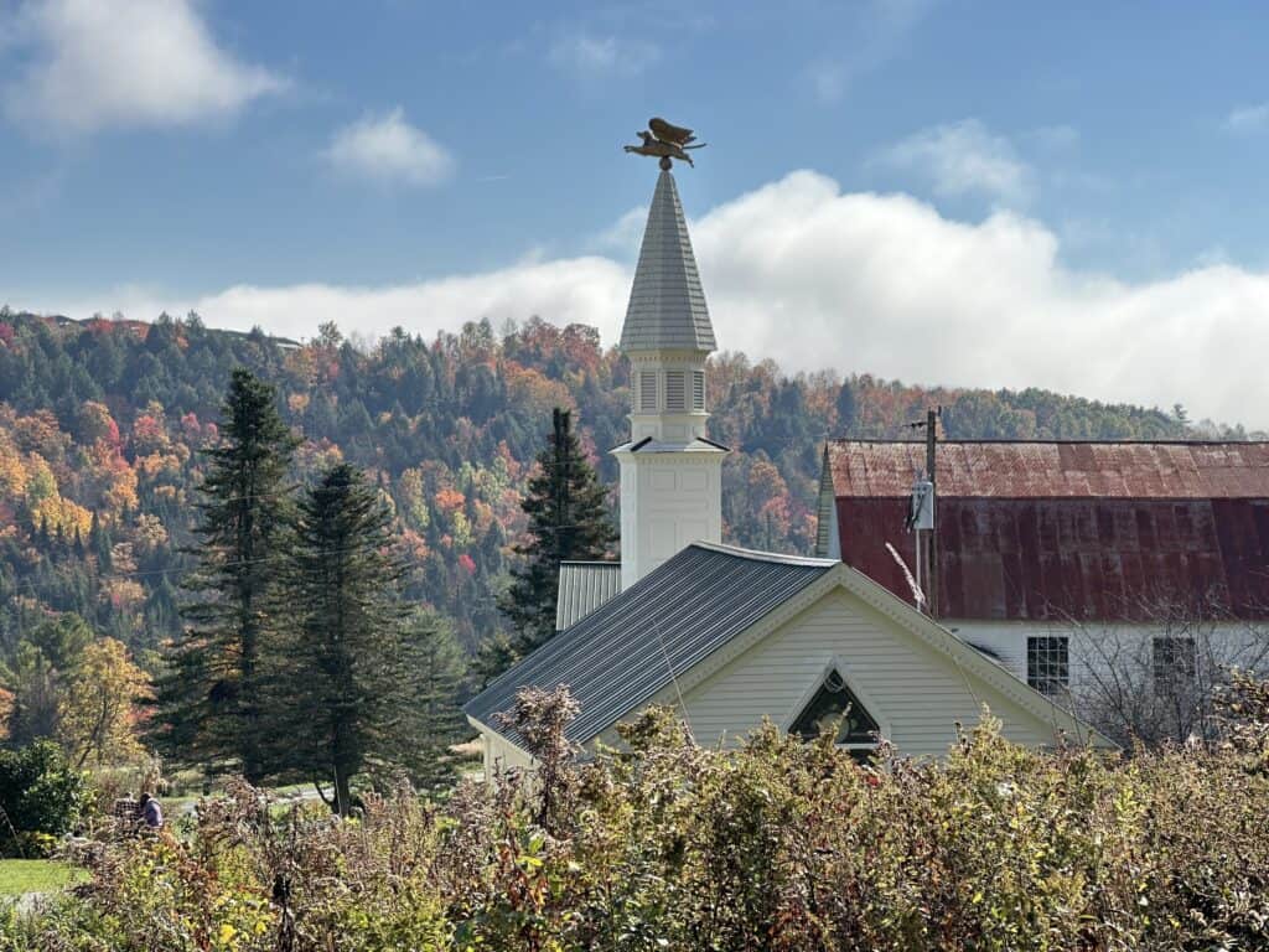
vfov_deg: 19.1
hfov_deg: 25.3
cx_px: 634
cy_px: 476
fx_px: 2823
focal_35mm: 77
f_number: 2.8
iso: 32
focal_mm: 9
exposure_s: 1/322
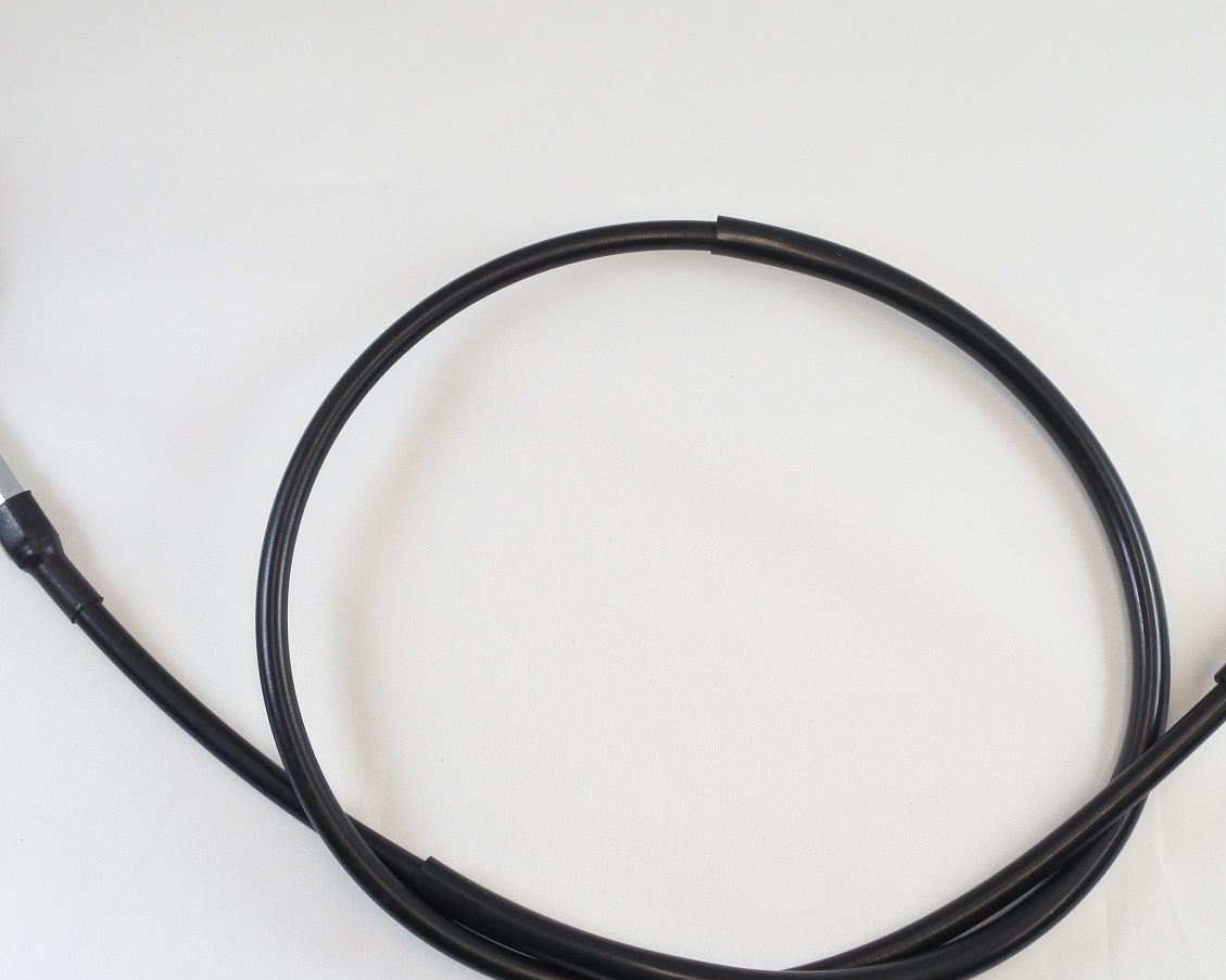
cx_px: 672
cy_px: 418
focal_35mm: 54
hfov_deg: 34.7
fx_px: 1959
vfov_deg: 28.1
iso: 400
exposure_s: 1/160
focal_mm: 12.8
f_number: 4
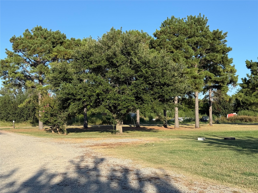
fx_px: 358
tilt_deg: +3.7
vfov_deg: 30.3
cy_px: 96
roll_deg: +0.2
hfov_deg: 39.7
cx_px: 129
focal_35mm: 48
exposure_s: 1/2667
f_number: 1.78
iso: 64
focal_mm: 6.76
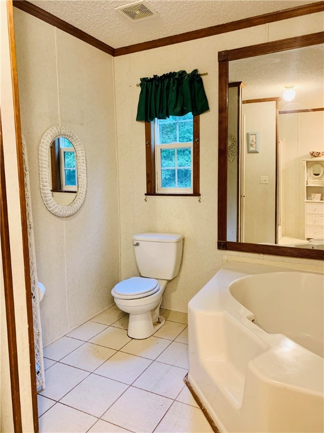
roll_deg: +0.8
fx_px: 324
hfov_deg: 53.1
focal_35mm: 26
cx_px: 162
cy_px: 216
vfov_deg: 67.3
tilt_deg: -7.7
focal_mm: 4.25
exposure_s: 1/60
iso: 160
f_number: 1.8
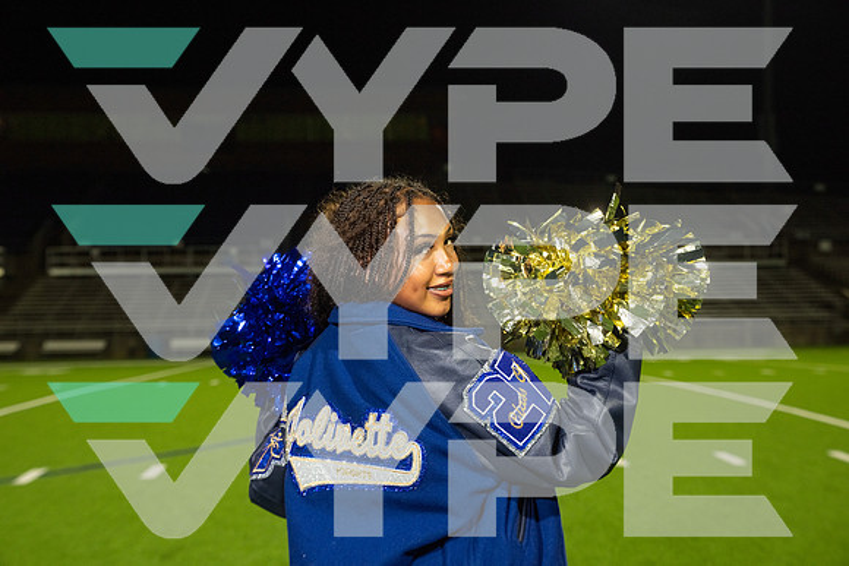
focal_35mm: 54
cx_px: 424
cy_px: 283
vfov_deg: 25.1
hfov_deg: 36.9
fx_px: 1274
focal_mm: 54
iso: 1000
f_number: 4.5
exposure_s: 1/200
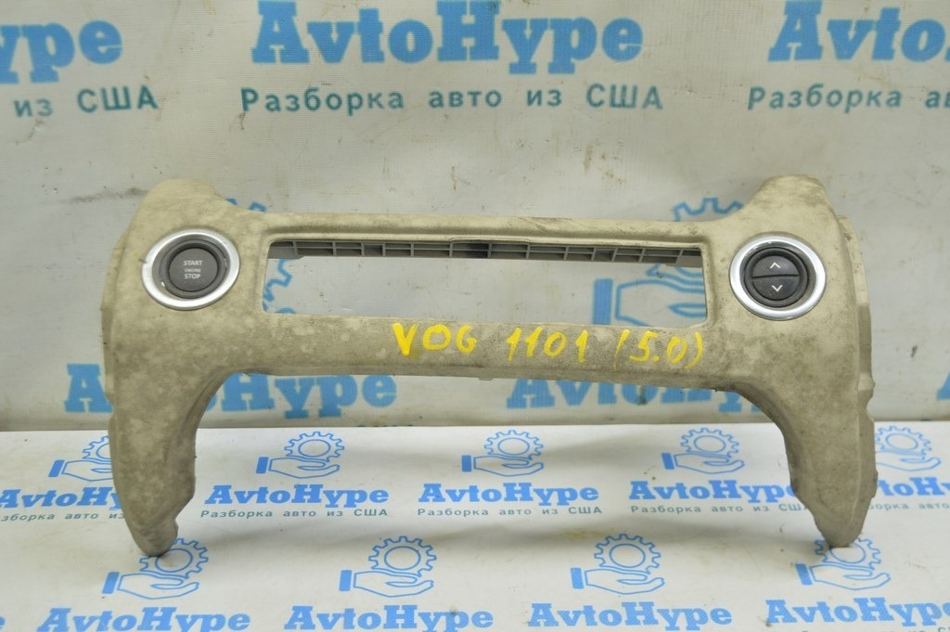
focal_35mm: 45
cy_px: 316
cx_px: 475
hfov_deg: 43.6
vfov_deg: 29.8
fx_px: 1187
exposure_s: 1/20
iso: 400
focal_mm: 30
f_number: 5.6
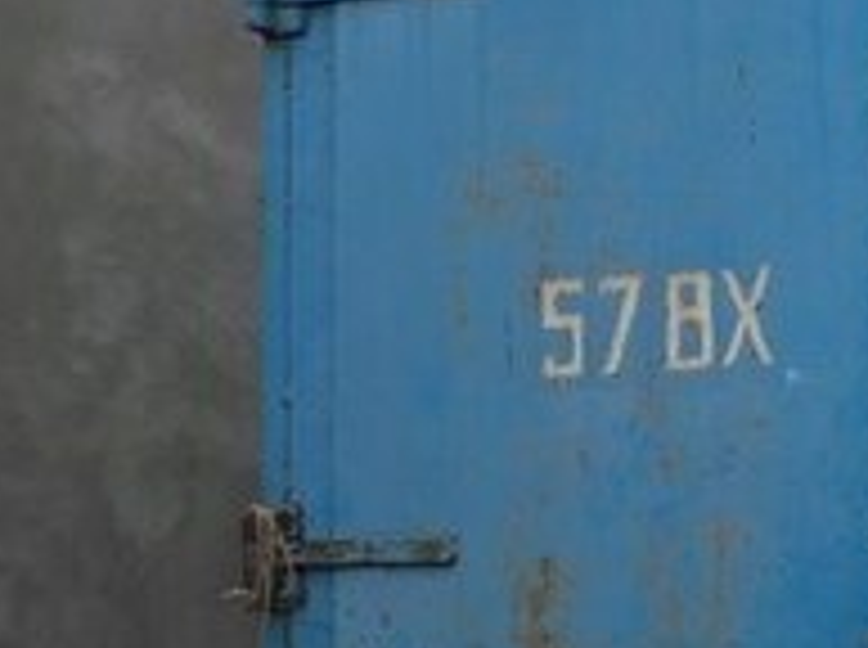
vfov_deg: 15.3
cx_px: 1448
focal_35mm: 96
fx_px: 2403
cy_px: 304
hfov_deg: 17.5
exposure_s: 1/287
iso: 40
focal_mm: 3.7
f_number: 1.9
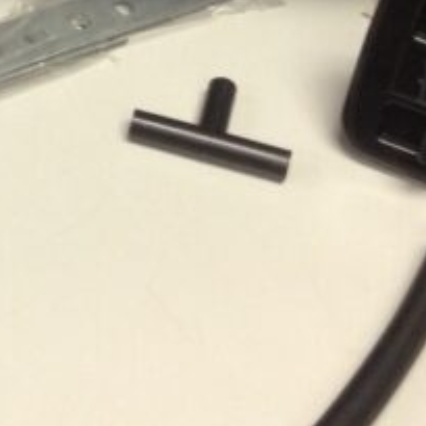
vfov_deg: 11.7
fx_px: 2033
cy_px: -104
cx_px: -187
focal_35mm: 146
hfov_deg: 11.5
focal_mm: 4.13
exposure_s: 1/20
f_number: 2.4
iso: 125
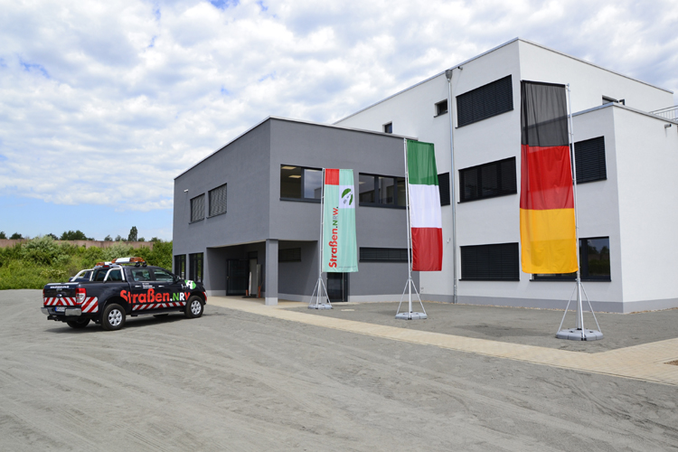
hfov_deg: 67.4
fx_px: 508
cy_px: 226
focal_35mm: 27
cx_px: 339
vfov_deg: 47.9
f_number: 11
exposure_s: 1/500
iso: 400
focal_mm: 18
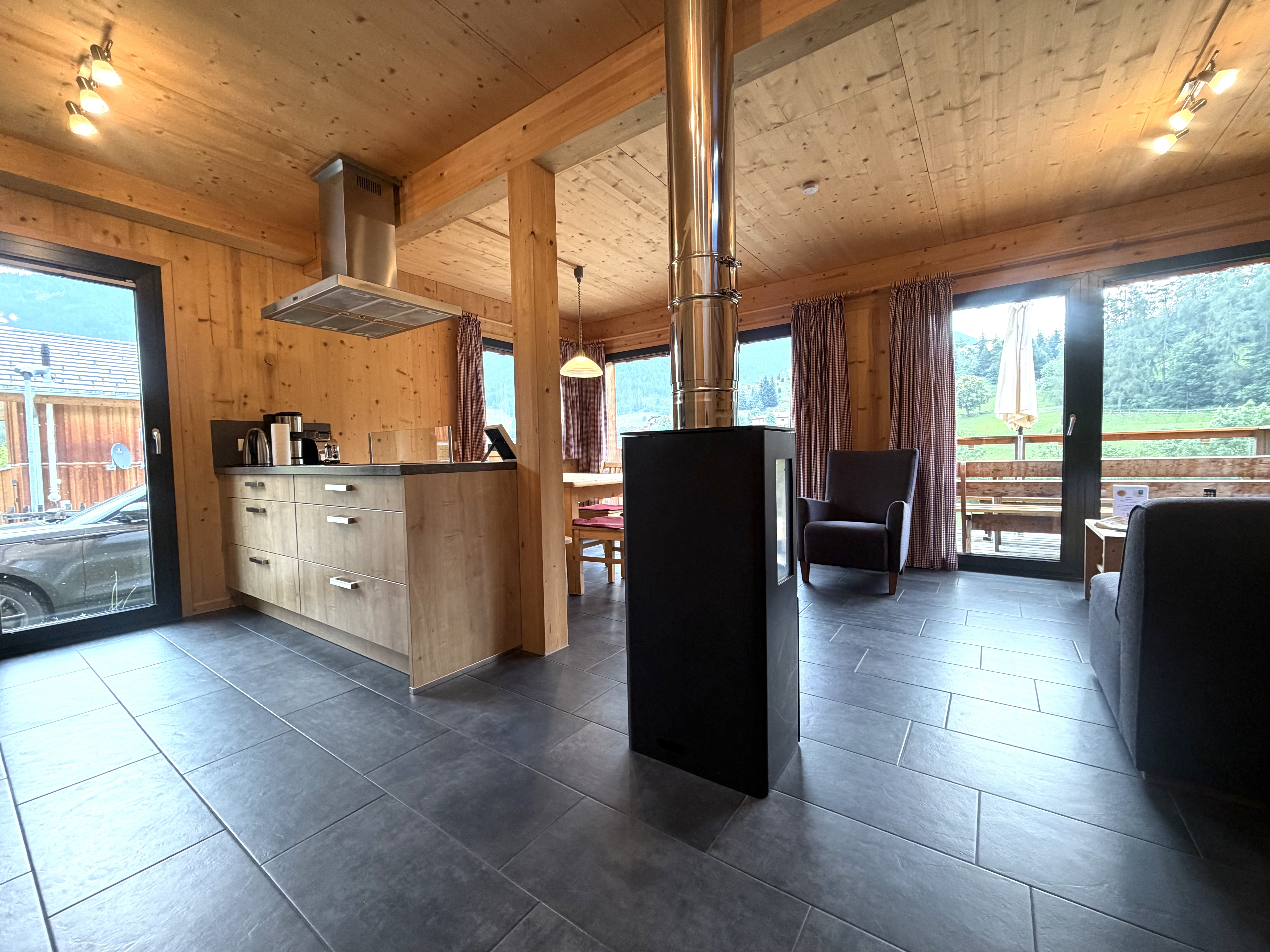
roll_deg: +1.1
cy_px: 476
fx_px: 514
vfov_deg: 85.7
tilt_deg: -1.8
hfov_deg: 102.1
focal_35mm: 14
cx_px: 635
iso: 160
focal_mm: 2.22
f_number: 2.2
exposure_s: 1/50
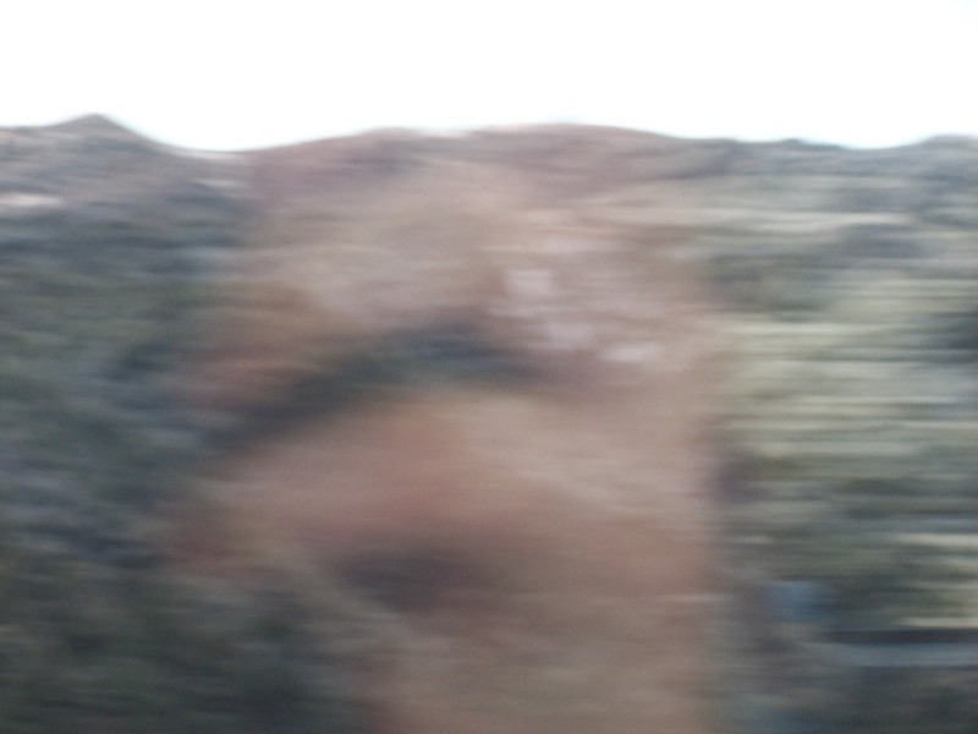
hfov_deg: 16.8
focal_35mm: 117
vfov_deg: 12.7
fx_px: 3306
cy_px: 367
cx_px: 489
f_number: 3.2
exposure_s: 1/60
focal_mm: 19.4
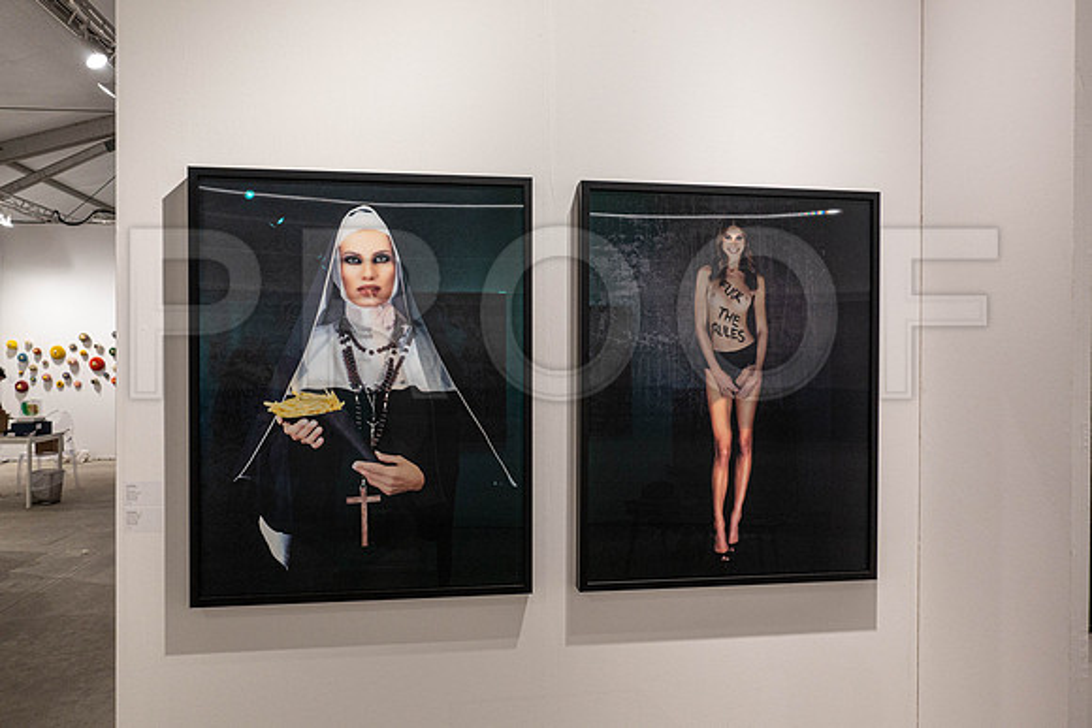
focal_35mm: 24
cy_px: 364
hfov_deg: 73.7
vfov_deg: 53.2
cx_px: 546
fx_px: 728
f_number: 3.5
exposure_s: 1/50
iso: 400
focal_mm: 8.8
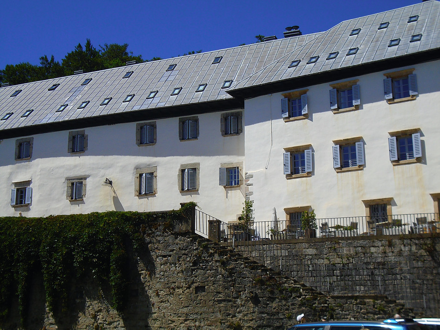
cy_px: 165
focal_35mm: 49
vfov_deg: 29.7
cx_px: 220
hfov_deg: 38.9
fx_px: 623
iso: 100
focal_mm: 8.7
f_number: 11.3
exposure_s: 1/200
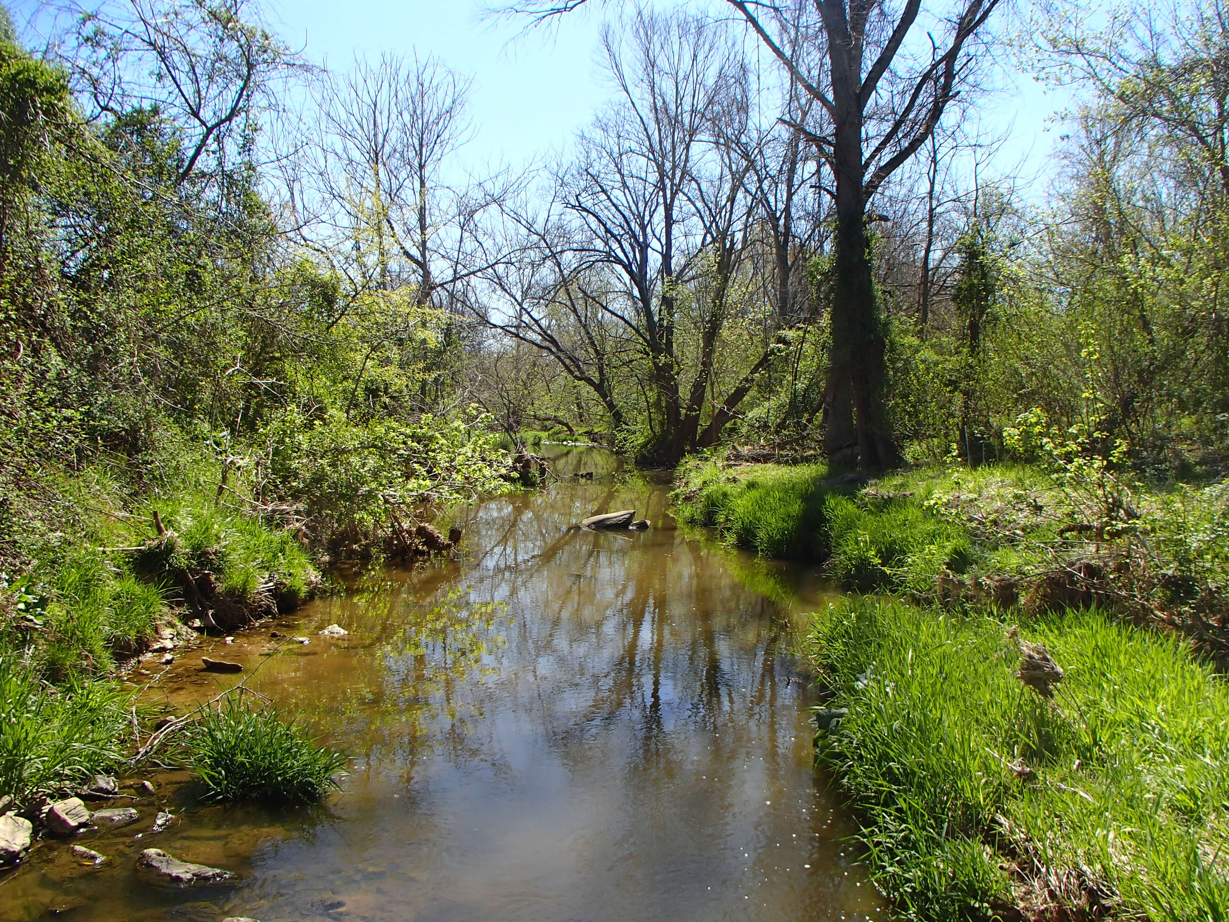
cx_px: 599
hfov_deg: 61.7
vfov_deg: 48.2
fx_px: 1030
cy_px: 469
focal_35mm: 29
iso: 100
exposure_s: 1/400
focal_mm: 5
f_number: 3.9
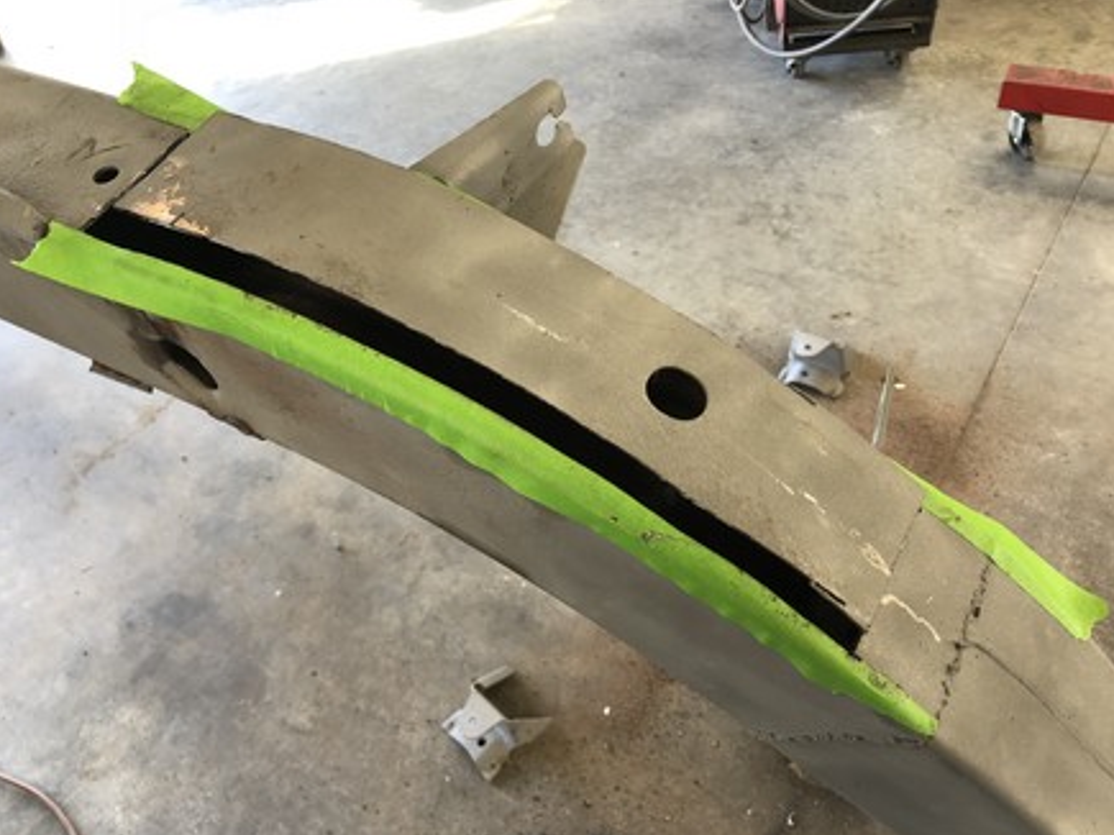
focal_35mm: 29
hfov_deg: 61.7
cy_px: 415
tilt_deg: -48.0
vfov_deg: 48.2
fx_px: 933
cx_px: 548
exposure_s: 1/24
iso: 32
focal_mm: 4
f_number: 1.8
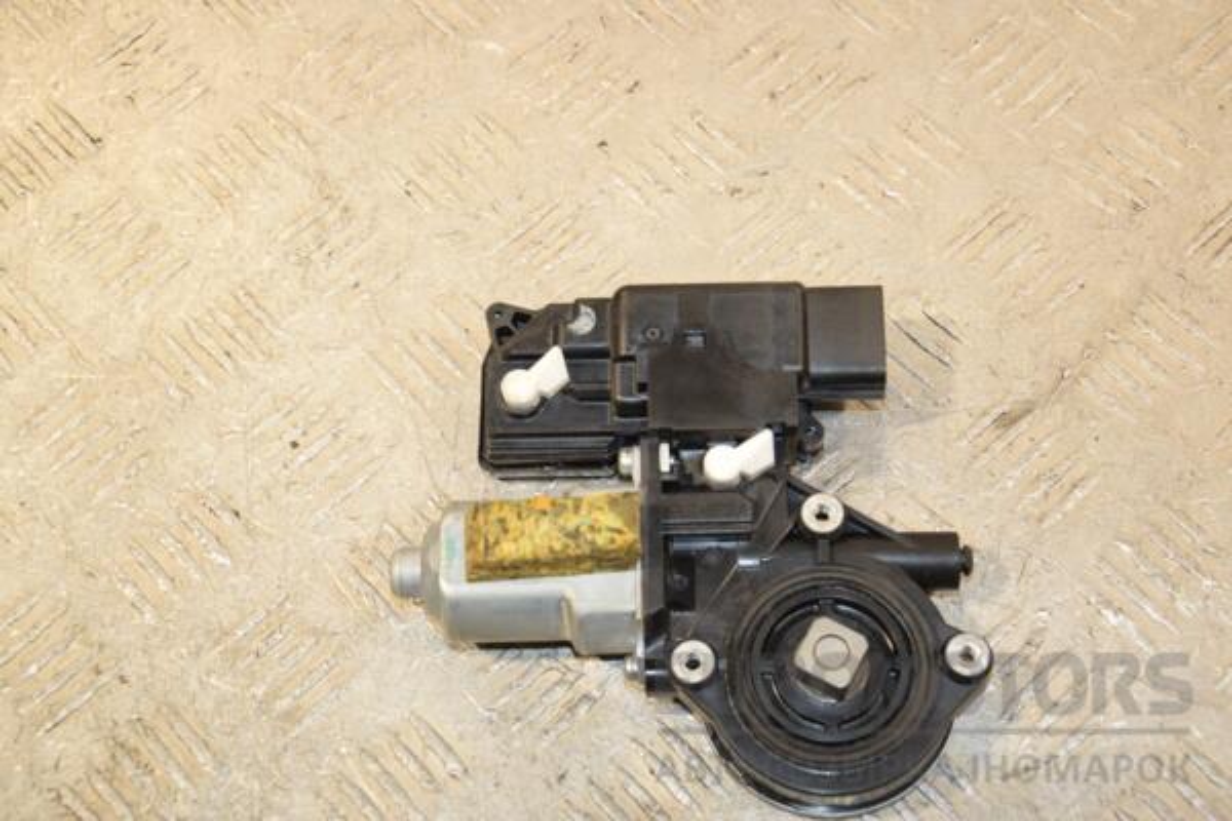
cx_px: 616
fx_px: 2156
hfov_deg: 31.9
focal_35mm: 63
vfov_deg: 21.6
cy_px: 410
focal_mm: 42
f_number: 6.3
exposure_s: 1/200
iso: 800
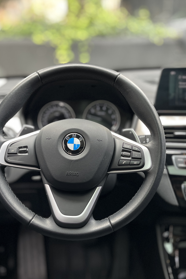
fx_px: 310
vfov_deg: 48.5
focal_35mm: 40
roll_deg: -0.1
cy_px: 142
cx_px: 84
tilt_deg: -18.2
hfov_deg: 33.4
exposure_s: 1/101
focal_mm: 5.1
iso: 125
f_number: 1.6
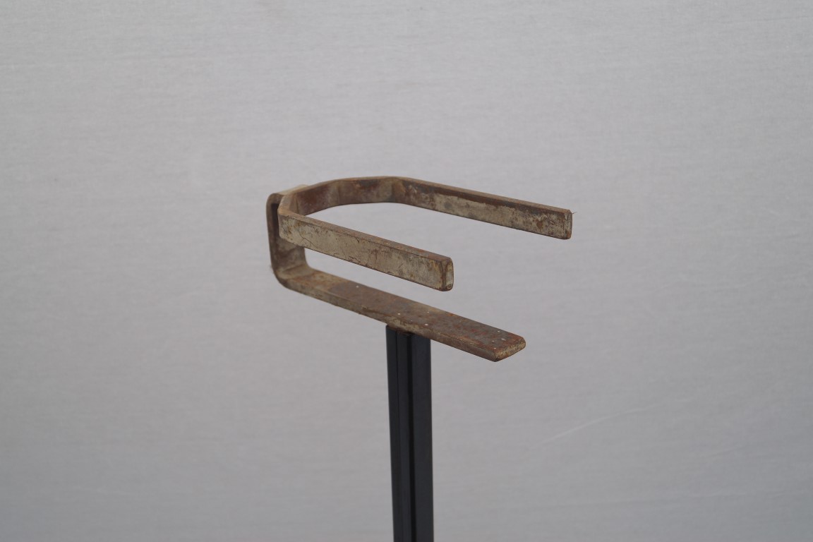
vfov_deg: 31.9
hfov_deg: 46.4
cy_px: 271
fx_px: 948
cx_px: 406
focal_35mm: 42
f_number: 4.5
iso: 160
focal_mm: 28
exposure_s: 1/160
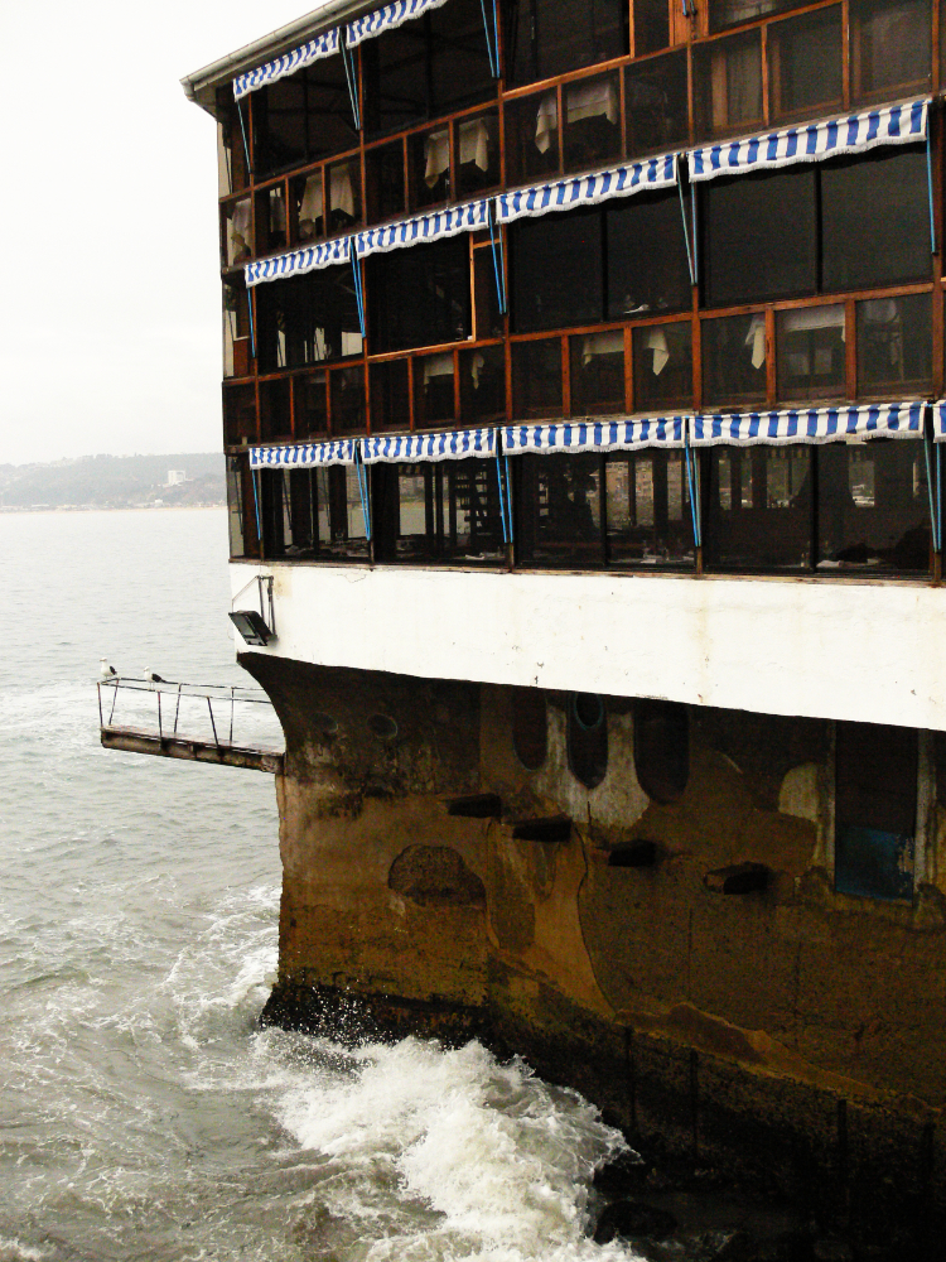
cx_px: 473
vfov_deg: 52.6
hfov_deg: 40.7
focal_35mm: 35
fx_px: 1275
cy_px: 631
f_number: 3.2
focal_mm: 7.4
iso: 400
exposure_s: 1/640
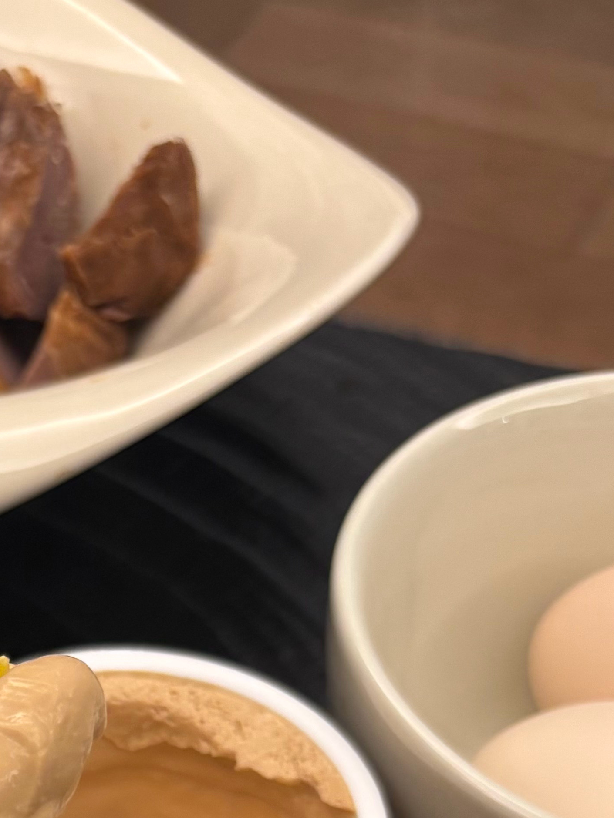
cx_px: -211
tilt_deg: -55.1
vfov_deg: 21.0
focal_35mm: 79
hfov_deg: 17.4
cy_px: 1227
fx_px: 1868
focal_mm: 5.96
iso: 100
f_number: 1.6
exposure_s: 1/50
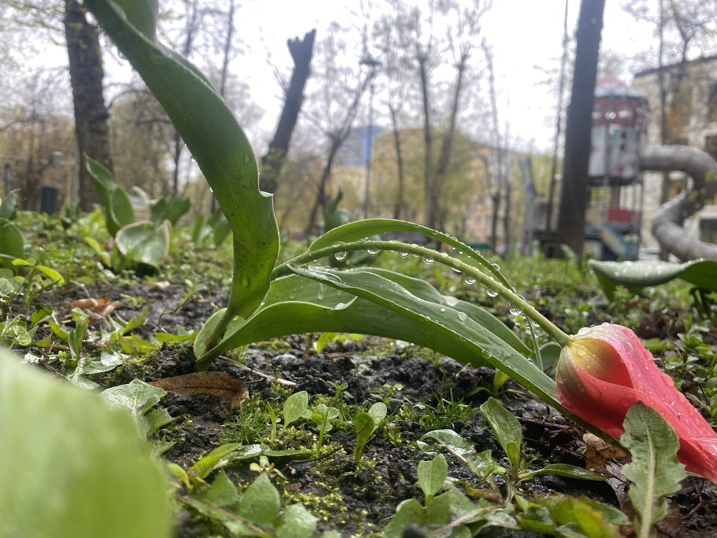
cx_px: 358
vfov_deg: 53.1
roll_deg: -2.3
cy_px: 269
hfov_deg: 67.3
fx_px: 539
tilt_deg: -2.3
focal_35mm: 26
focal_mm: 4.25
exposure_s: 1/121
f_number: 1.8
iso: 64
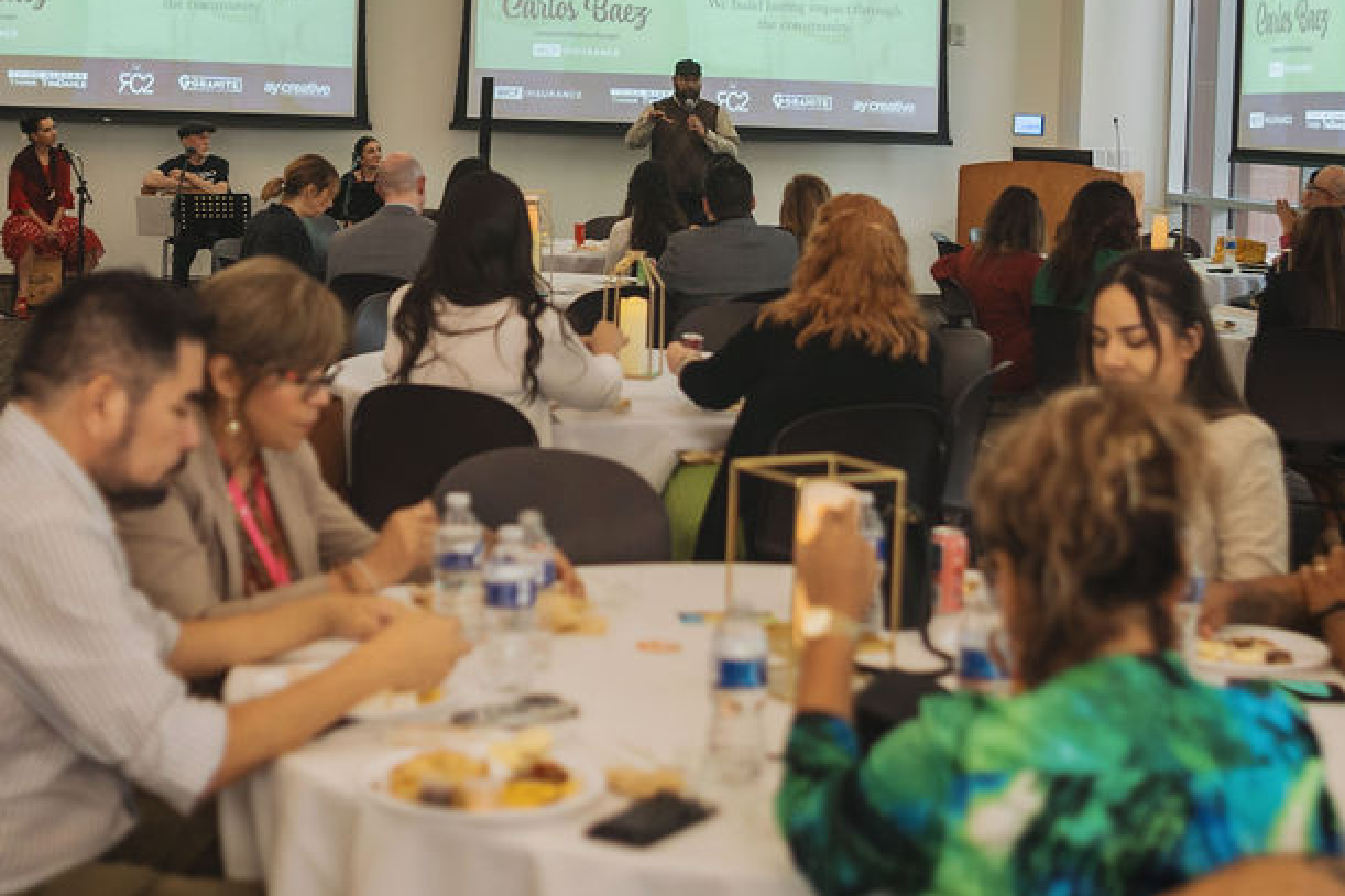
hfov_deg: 35.0
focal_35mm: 57
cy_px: 160
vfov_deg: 23.4
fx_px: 2129
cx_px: 757
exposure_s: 1/200
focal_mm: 23
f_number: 1.8
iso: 640
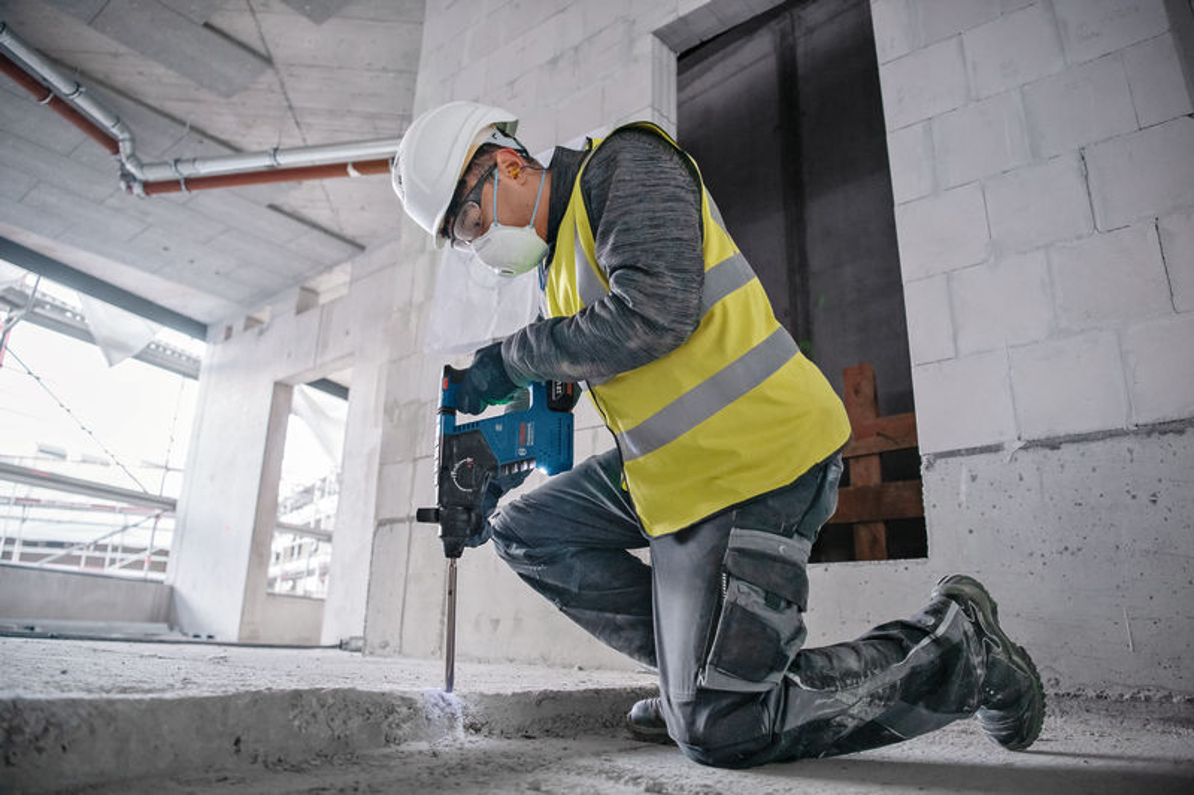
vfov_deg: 53.1
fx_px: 796
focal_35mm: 24
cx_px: 597
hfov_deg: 73.8
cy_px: 398
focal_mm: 24
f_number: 2.8
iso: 2000
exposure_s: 1/160
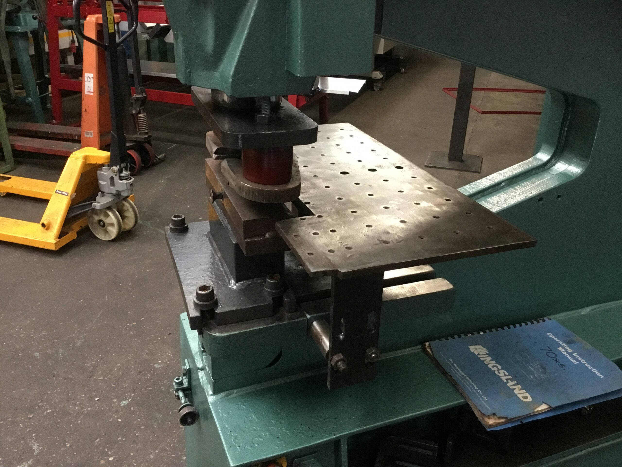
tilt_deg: -26.8
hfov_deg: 58.4
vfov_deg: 45.4
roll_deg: -1.0
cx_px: 311
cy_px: 234
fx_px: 557
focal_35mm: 31
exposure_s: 1/33
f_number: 2.4
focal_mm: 3.3
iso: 250
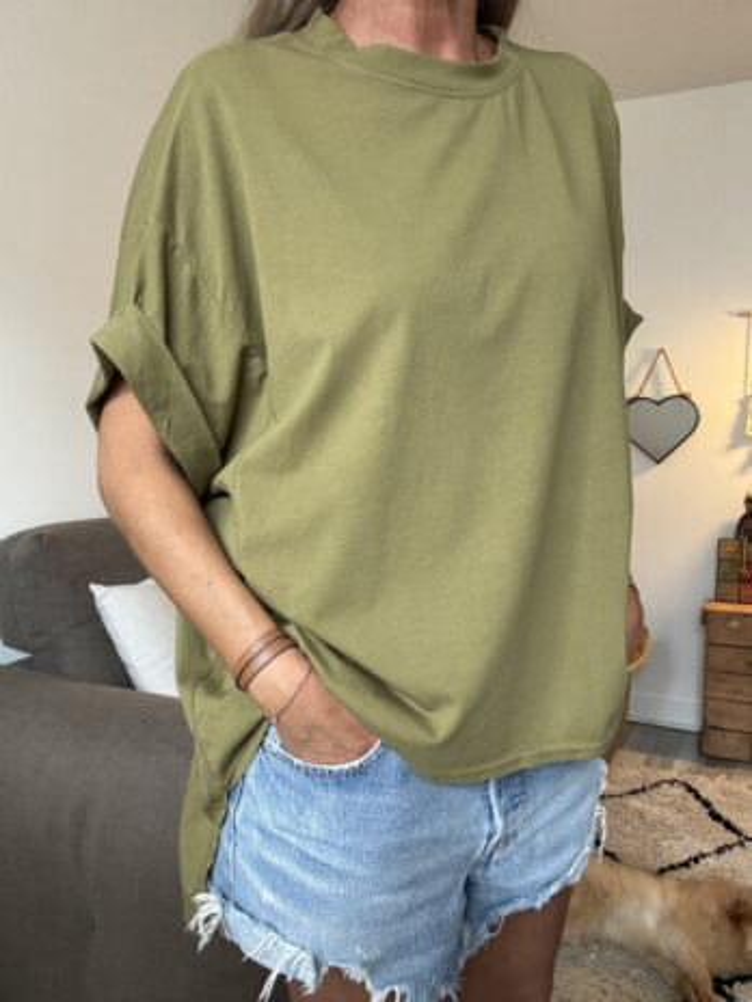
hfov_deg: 46.8
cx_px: 376
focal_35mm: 30
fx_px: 869
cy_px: 501
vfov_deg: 60.0
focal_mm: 2.69
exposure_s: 1/60
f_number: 1.9
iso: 250
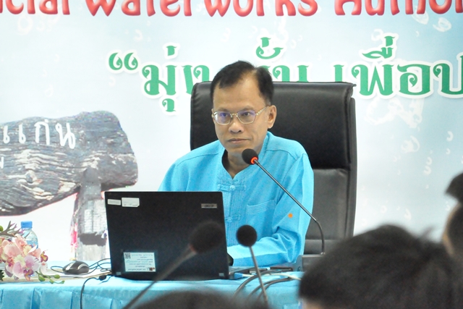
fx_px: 2026
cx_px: 232
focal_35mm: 158
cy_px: 154
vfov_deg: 8.7
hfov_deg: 13.0
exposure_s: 1/160
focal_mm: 105
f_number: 7.1
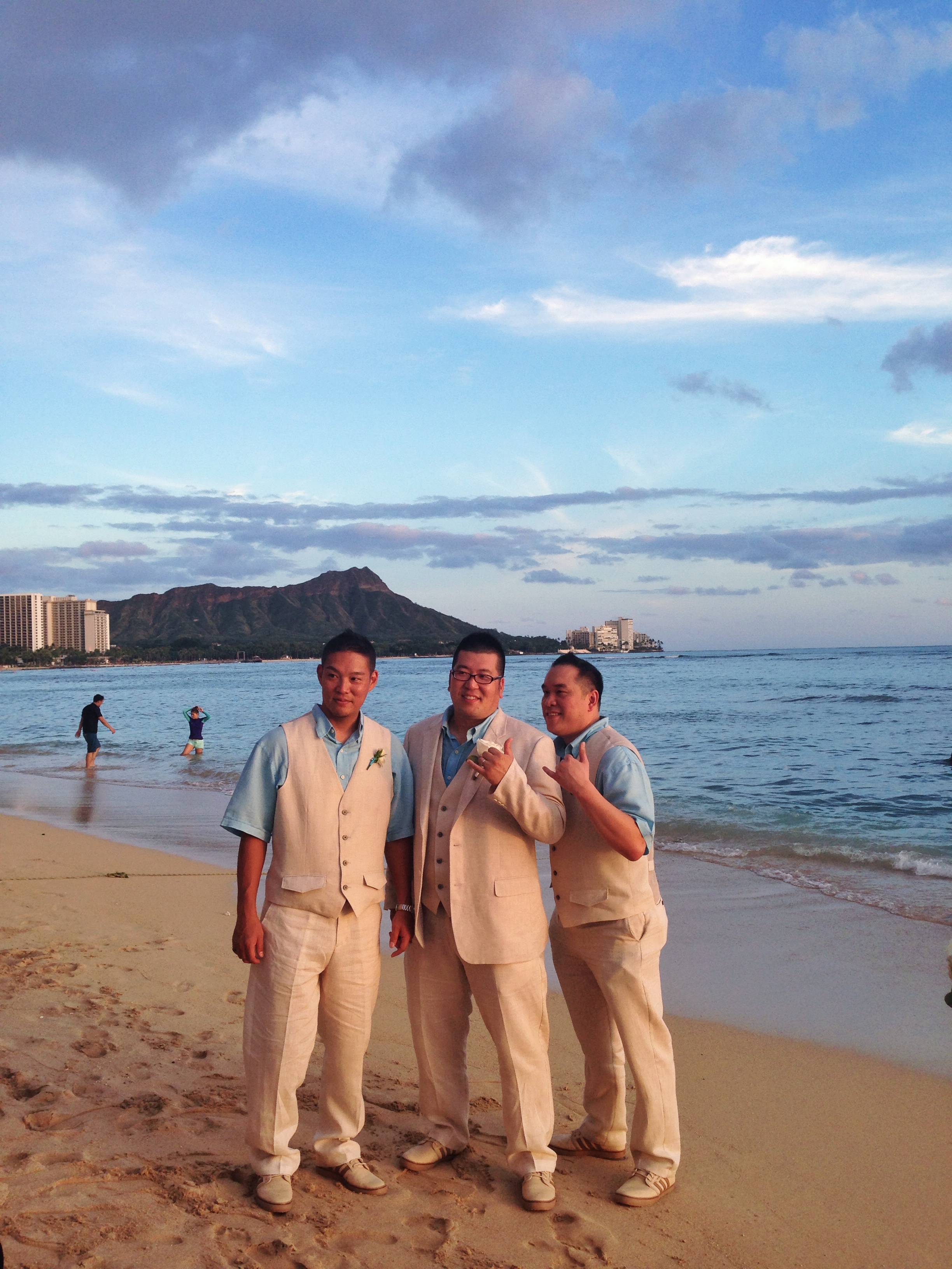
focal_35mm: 33
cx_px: 476
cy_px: 634
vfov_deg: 55.4
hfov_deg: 42.9
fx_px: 1210
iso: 50
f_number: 2.4
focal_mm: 4.12
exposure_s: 1/164
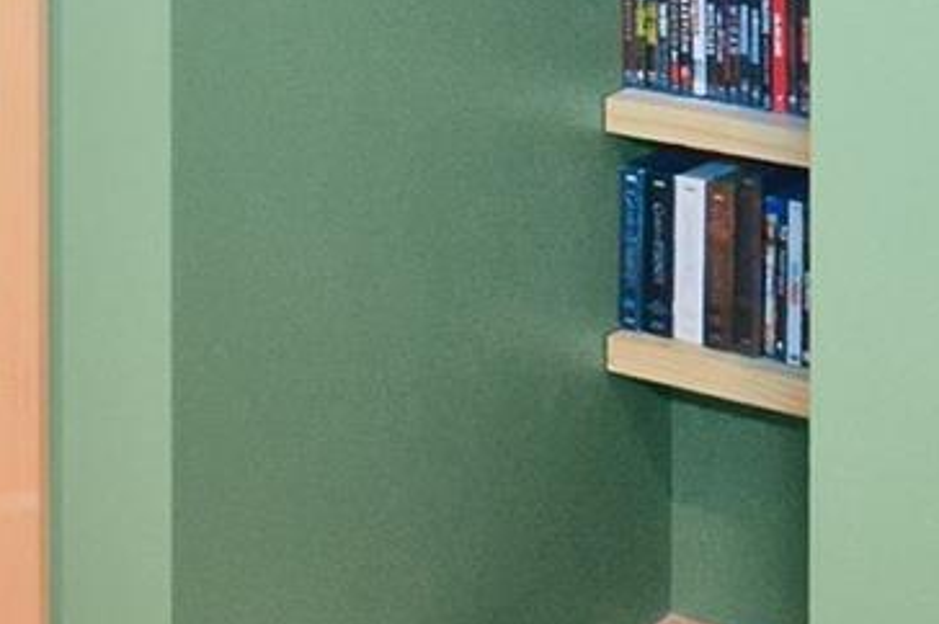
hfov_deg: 19.5
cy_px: -321
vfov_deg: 13.8
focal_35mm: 93
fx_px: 2419
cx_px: -415
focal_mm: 11
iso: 1250
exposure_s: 1/60
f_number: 3.5
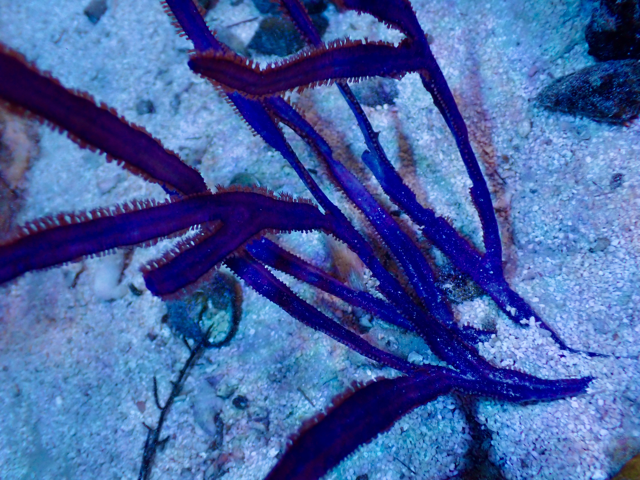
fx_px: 758
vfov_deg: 35.1
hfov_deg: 45.8
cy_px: 240
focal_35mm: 41
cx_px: 320
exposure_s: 1/125
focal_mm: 7.31
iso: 200
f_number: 2.8
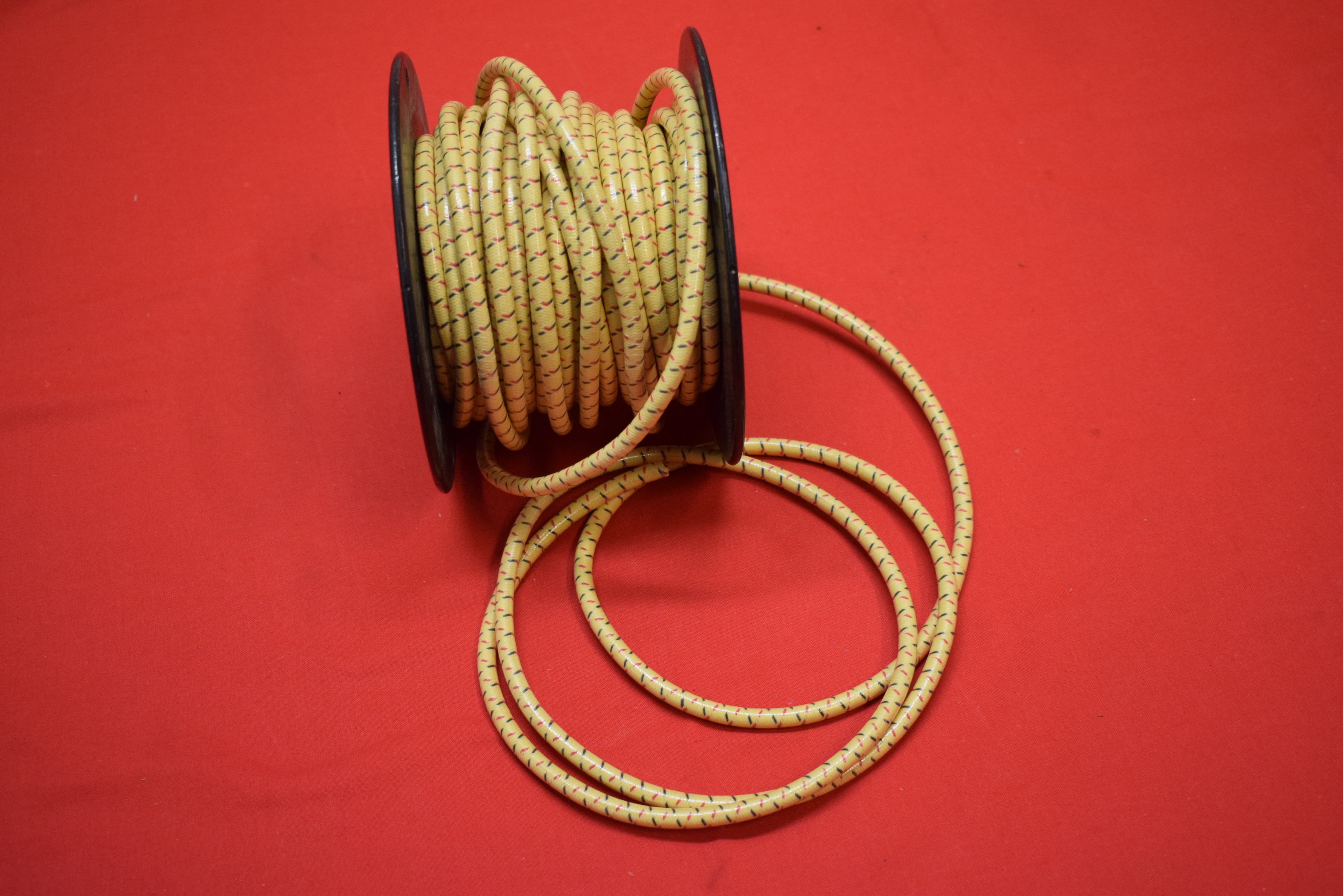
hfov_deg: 41.1
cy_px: 448
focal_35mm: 48
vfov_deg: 28.1
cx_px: 672
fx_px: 1791
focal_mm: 32
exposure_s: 1/125
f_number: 5
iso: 1000
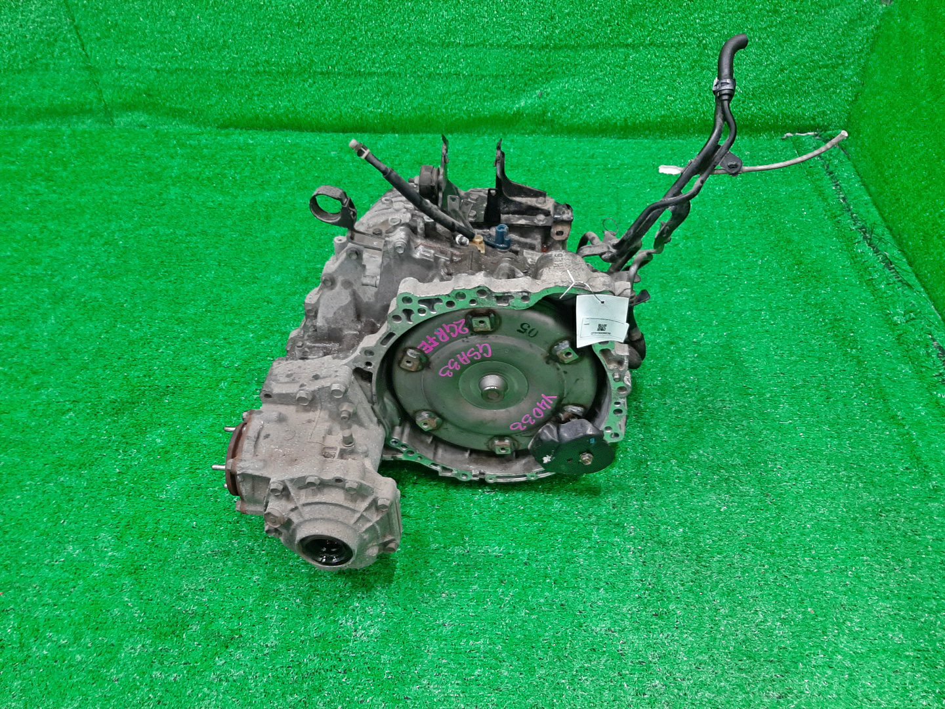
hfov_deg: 67.3
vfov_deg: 53.1
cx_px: 472
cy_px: 354
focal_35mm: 26
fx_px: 710
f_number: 1.7
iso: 151
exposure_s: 1/50
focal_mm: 3.93
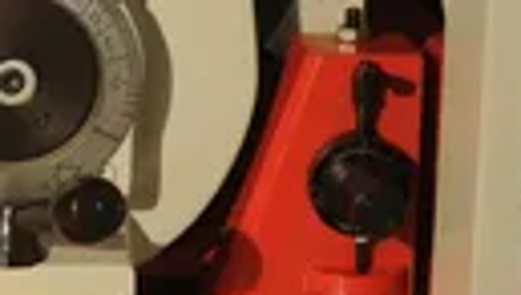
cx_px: -32
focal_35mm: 162
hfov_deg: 13.0
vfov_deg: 7.5
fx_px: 2241
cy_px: 4
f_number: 3.5
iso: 1000
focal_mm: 50
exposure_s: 1/250
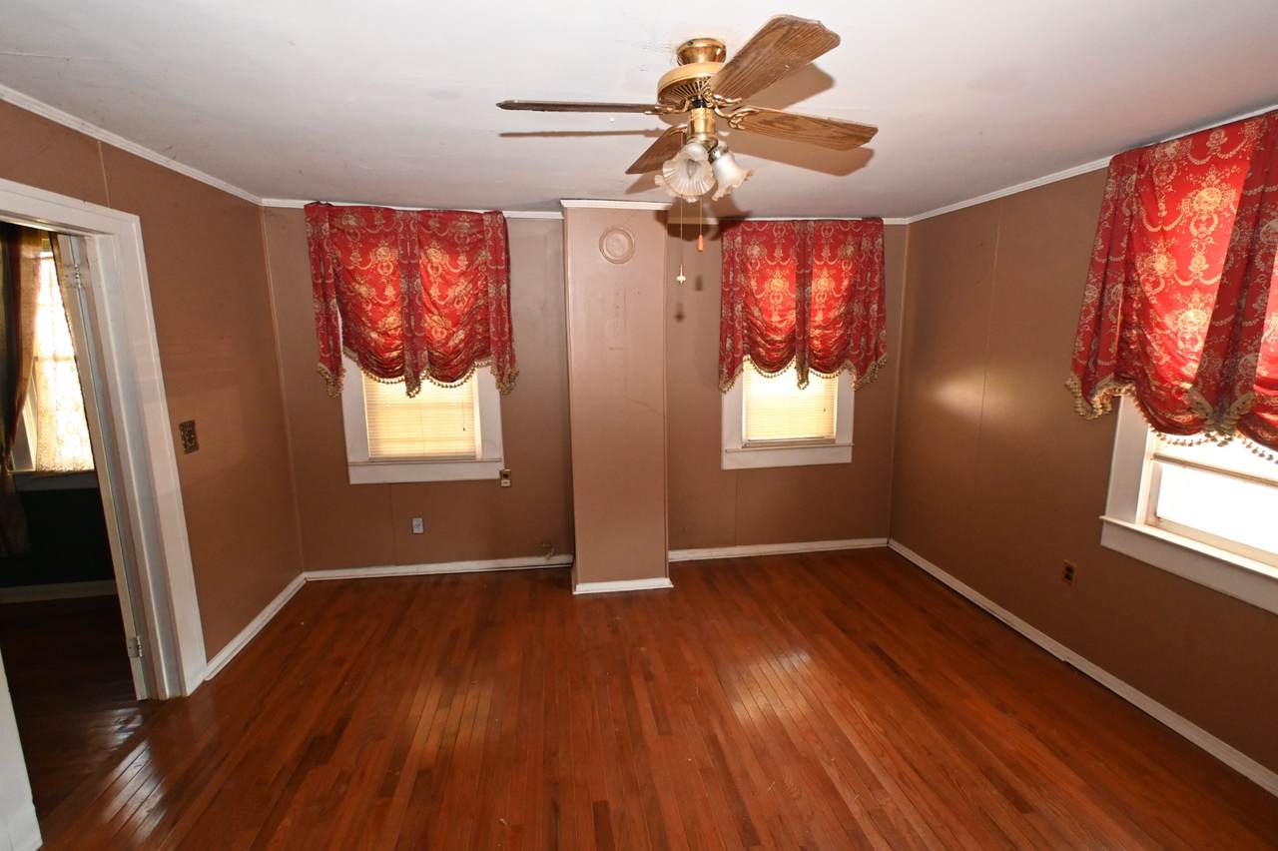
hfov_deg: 100.4
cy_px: 426
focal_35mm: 15
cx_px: 639
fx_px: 532
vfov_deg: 77.3
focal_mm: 10
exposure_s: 1/60
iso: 2200
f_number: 4.5
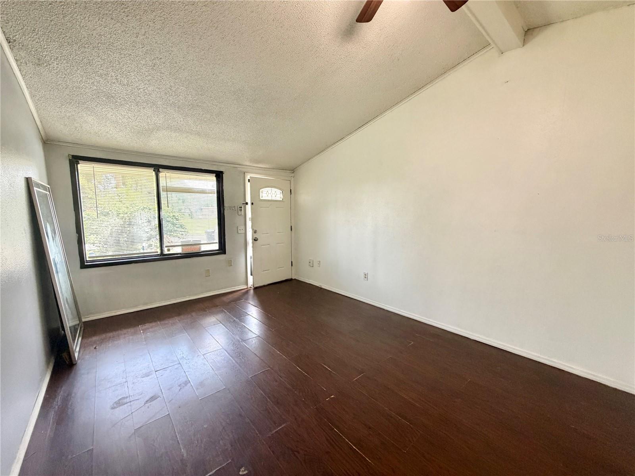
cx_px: 318
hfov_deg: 102.1
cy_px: 238
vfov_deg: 85.7
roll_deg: +0.2
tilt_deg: -5.4
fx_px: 257
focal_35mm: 14
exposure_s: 1/95
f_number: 2.2
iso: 320
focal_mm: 2.22
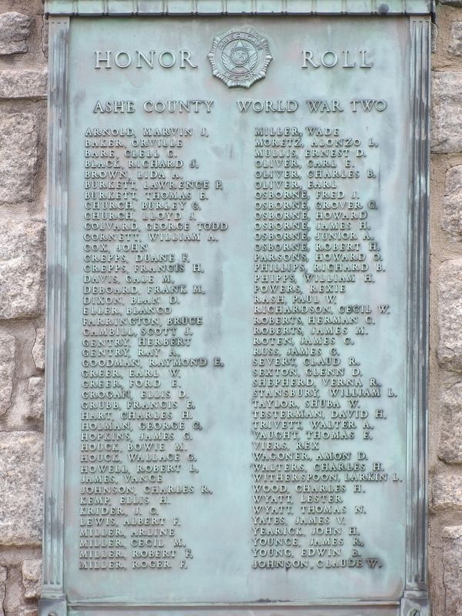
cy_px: 308
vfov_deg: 3.9
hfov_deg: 2.9
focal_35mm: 512
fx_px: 9111
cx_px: 231
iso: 114
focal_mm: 91.8
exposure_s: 1/100
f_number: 4.1
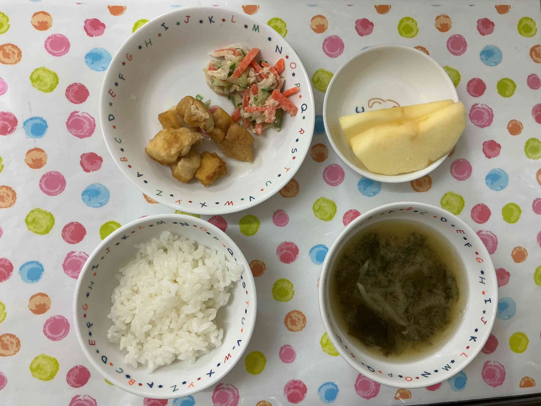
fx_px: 453
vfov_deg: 48.2
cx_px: 270
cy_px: 203
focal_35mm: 29
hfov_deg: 61.7
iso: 80
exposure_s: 1/60
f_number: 1.8
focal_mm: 3
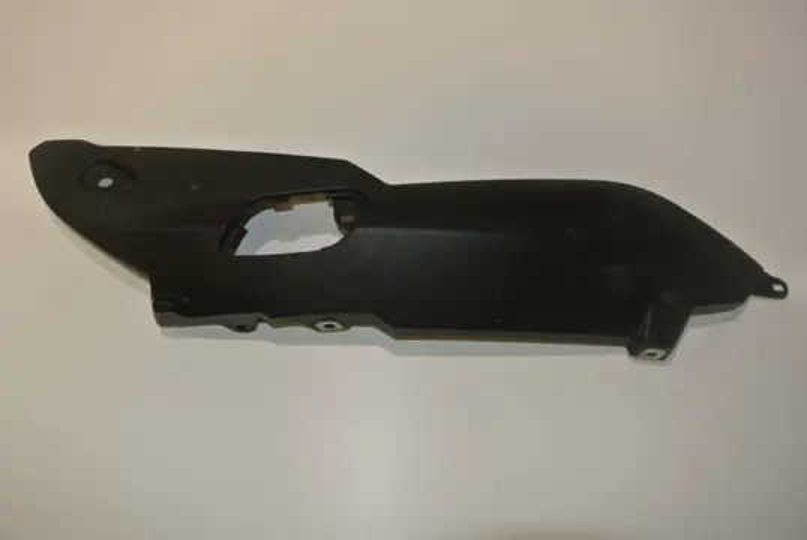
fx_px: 628
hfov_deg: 65.4
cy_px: 270
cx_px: 404
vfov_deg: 46.5
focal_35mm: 28
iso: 200
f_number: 4
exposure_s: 1/60
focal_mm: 10.7
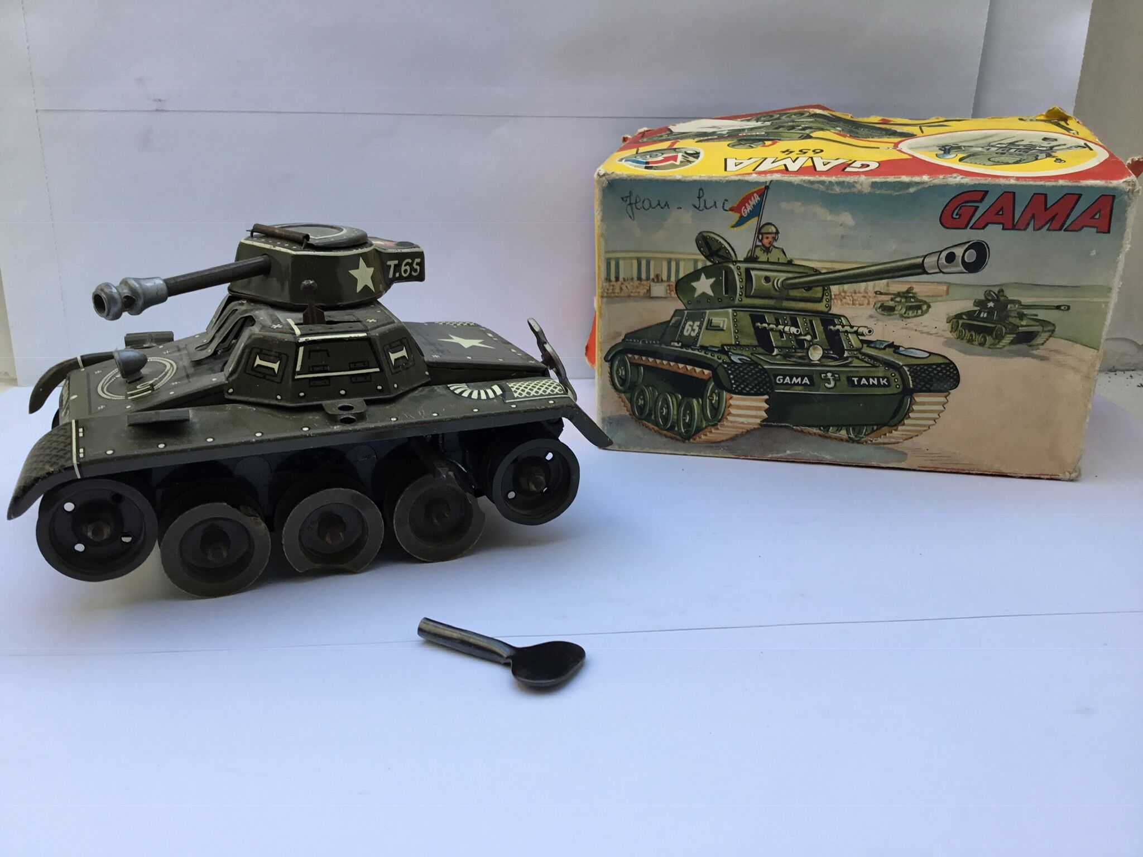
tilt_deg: -18.9
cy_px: 428
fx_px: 1024
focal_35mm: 31
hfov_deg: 58.4
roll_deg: -2.0
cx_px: 572
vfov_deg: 45.4
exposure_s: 1/50
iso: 32
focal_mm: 3.3
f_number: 2.4
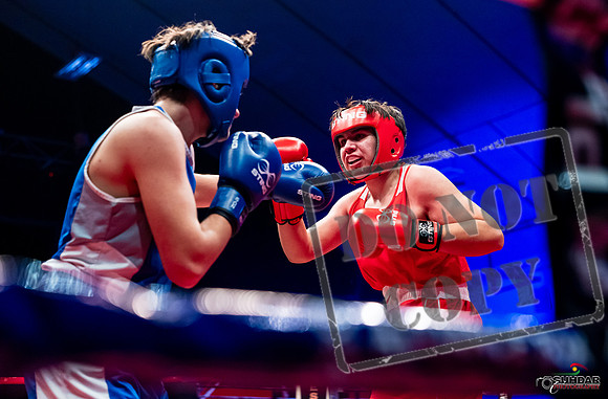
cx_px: 356
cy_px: 194
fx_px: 989
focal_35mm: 59
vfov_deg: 22.8
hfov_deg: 34.1
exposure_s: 1/1000
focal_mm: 50
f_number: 2.8
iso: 4000
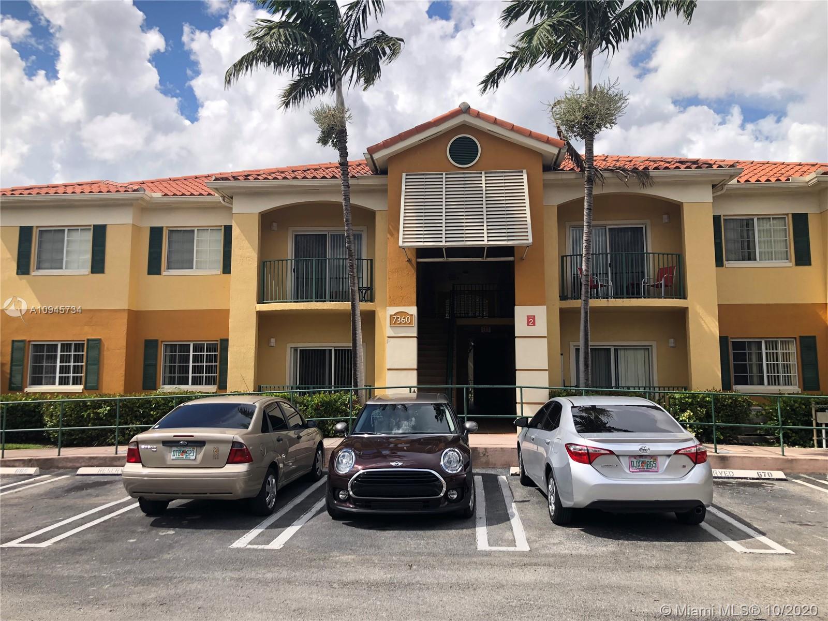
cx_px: 414
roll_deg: -0.2
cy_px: 310
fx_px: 670
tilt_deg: +4.6
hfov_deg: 63.4
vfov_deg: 49.7
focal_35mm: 28
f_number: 1.8
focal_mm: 3.99
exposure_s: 1/1429
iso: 20
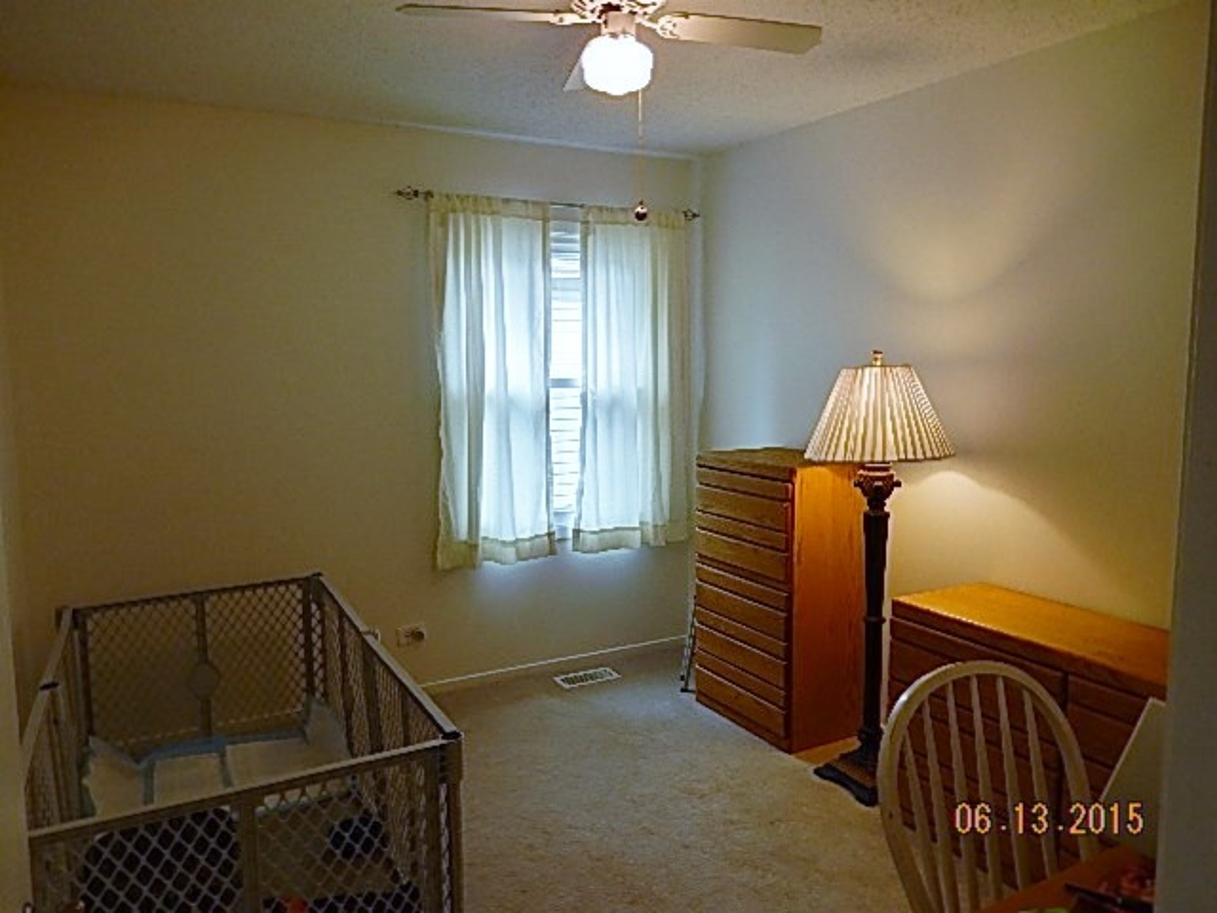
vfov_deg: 54.9
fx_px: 879
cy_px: 456
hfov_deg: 69.4
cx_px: 608
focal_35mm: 25
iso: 125
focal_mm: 4.5
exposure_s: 1/40
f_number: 3.4
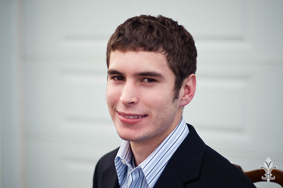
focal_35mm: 75
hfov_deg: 27.0
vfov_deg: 18.1
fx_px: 589
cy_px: 94
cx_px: 142
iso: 200
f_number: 1.8
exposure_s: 1/1250
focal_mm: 50
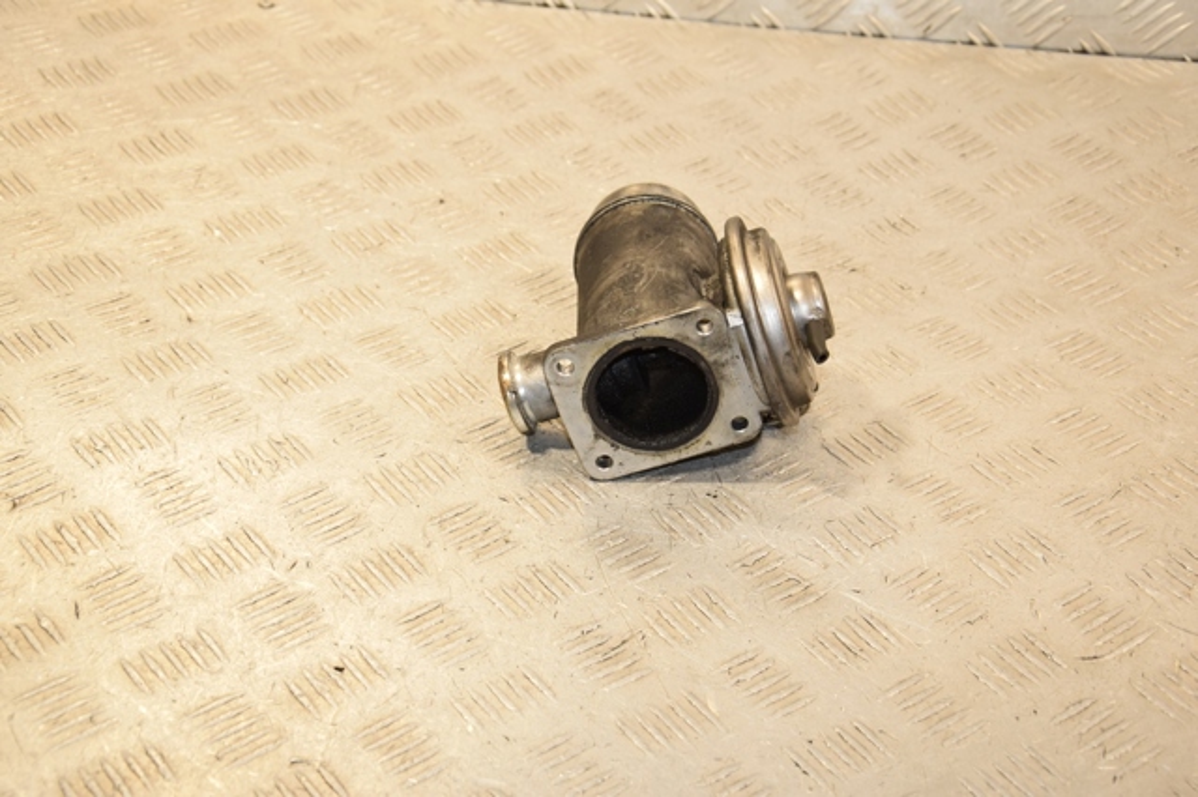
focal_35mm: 68
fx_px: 2245
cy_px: 398
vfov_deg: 20.1
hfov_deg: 29.9
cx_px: 599
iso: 800
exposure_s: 1/200
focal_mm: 45
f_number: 5.6
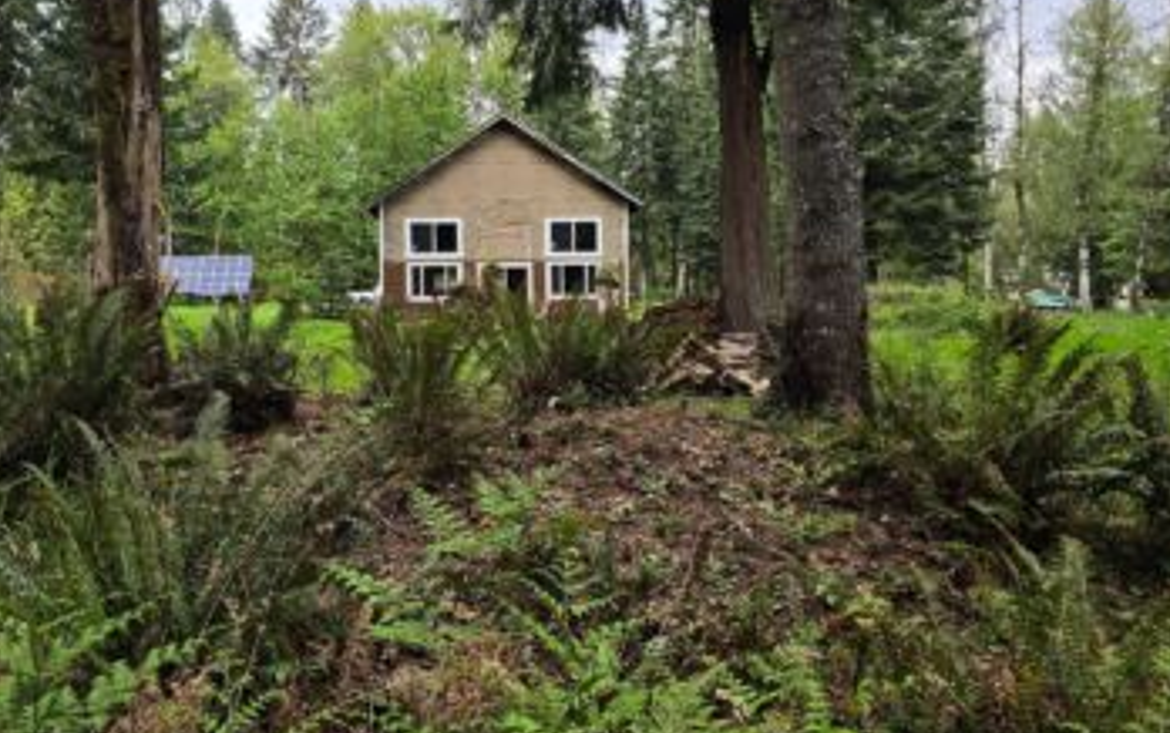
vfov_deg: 44.4
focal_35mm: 28
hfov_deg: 66.2
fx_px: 893
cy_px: 293
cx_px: 508
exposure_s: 1/180
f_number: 1.7
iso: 12
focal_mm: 6.3
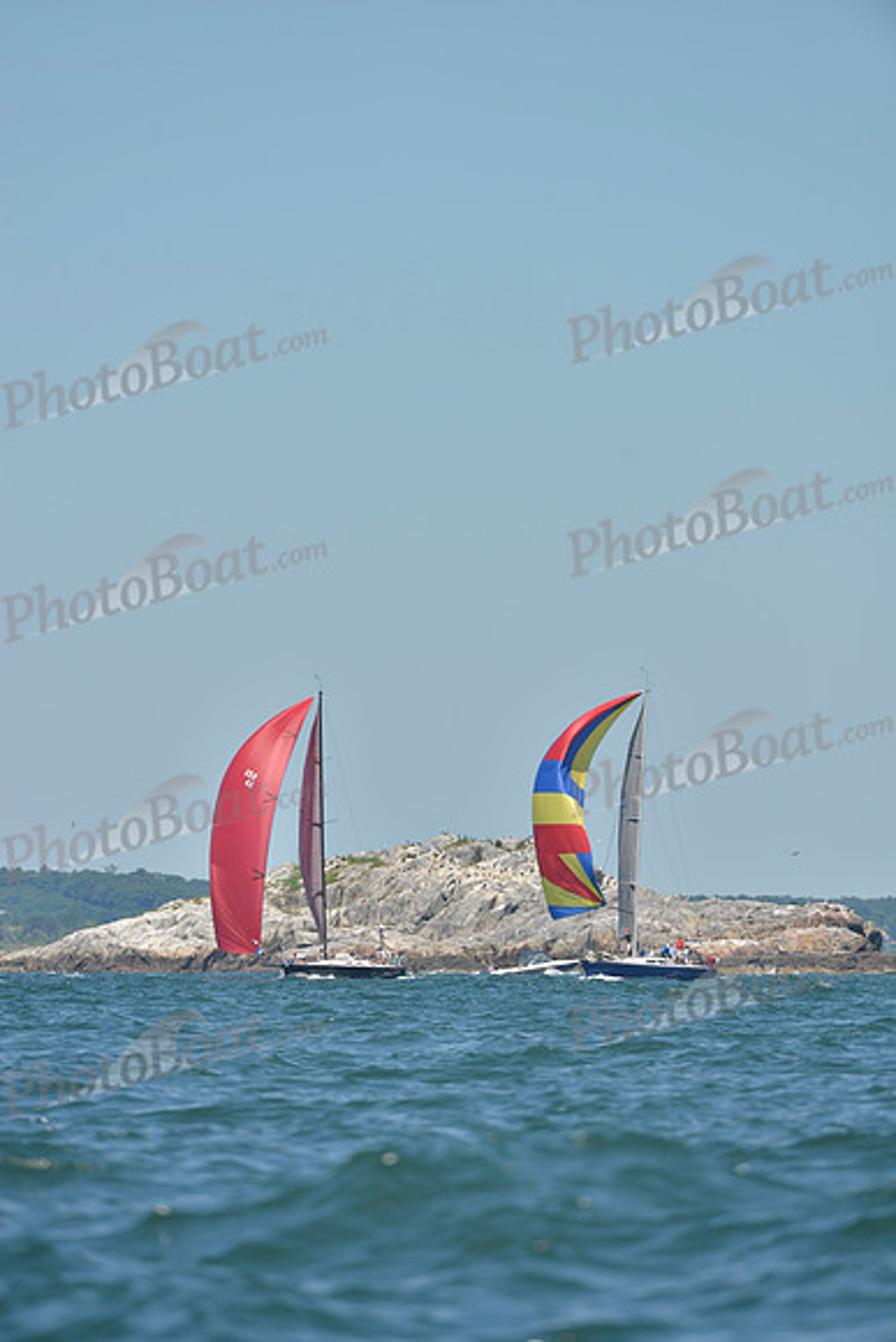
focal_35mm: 400
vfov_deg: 5.2
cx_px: 448
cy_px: 671
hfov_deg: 3.4
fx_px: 14923
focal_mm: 400
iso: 280
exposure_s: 1/1250
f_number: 7.1
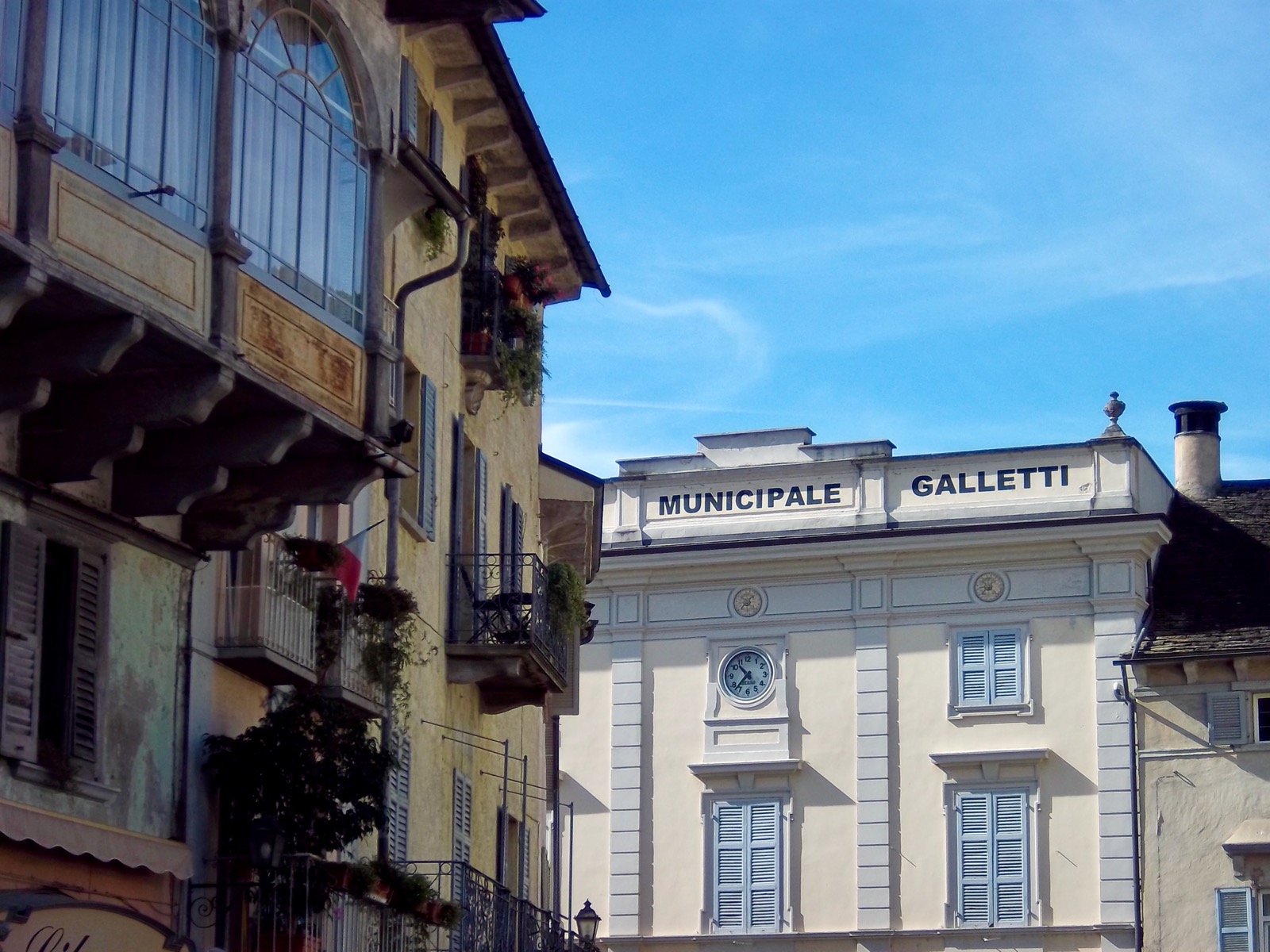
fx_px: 3265
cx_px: 635
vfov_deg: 16.6
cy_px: 476
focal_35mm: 89
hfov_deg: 22.0
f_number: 4.18
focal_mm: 15.99
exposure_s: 1/500
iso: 64
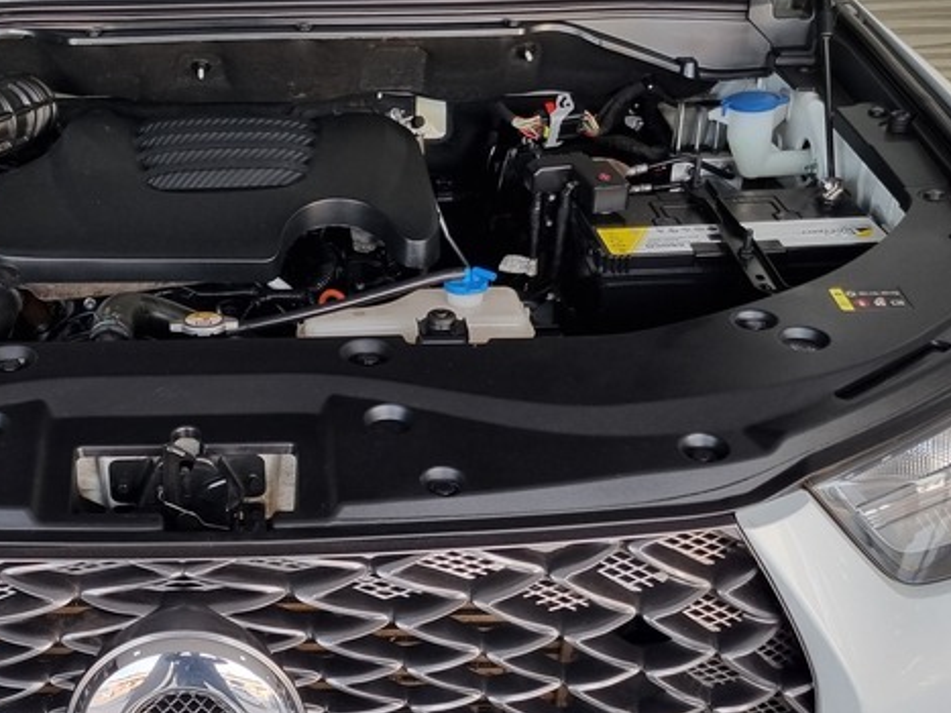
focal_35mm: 57
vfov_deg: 25.3
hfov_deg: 32.9
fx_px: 1566
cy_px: 534
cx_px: 202
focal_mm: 5.4
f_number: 1.8
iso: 50
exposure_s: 1/100
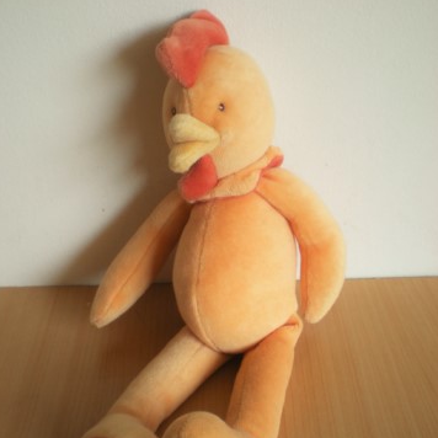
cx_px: 209
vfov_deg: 34.7
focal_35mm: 49
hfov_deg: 34.7
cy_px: 230
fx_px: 701
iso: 64
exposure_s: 1/89
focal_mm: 6.3
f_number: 3.1
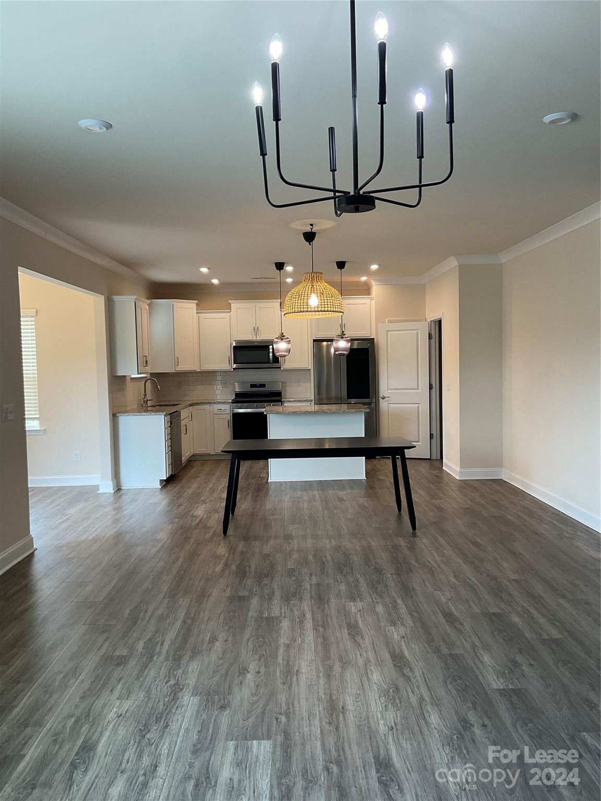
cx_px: 300
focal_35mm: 29
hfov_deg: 48.2
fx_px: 671
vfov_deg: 61.7
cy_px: 400
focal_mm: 3
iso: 40
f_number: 1.8
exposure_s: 1/60
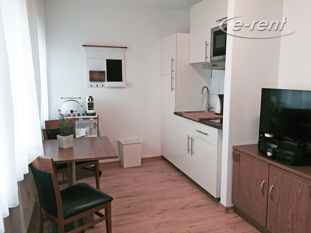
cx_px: 156
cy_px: 116
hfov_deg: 61.6
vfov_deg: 48.2
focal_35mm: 29
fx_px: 261
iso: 160
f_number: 2.2
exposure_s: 1/33
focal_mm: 4.15
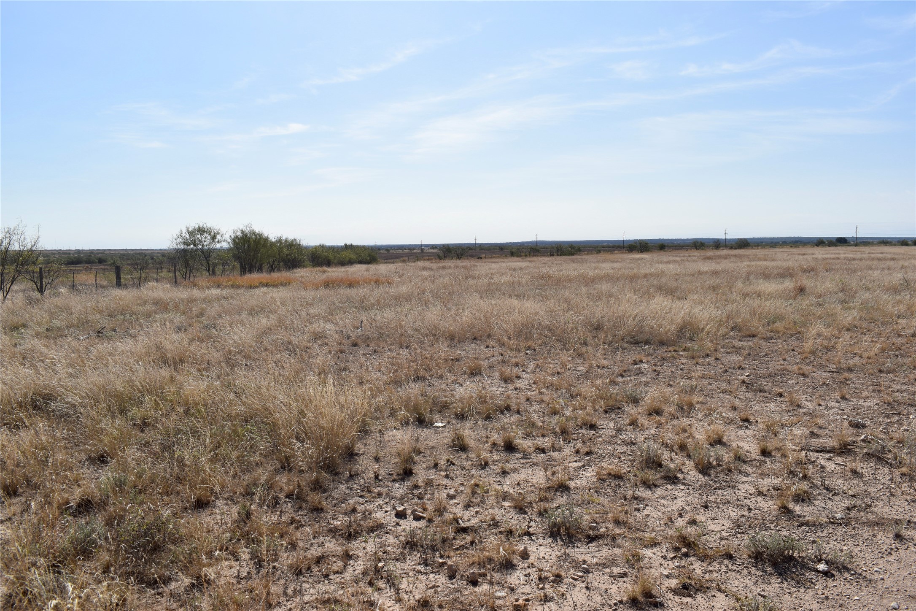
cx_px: 458
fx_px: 840
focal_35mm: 33
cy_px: 306
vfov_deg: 40.0
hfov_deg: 57.2
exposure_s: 1/400
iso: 100
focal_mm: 22
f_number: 10
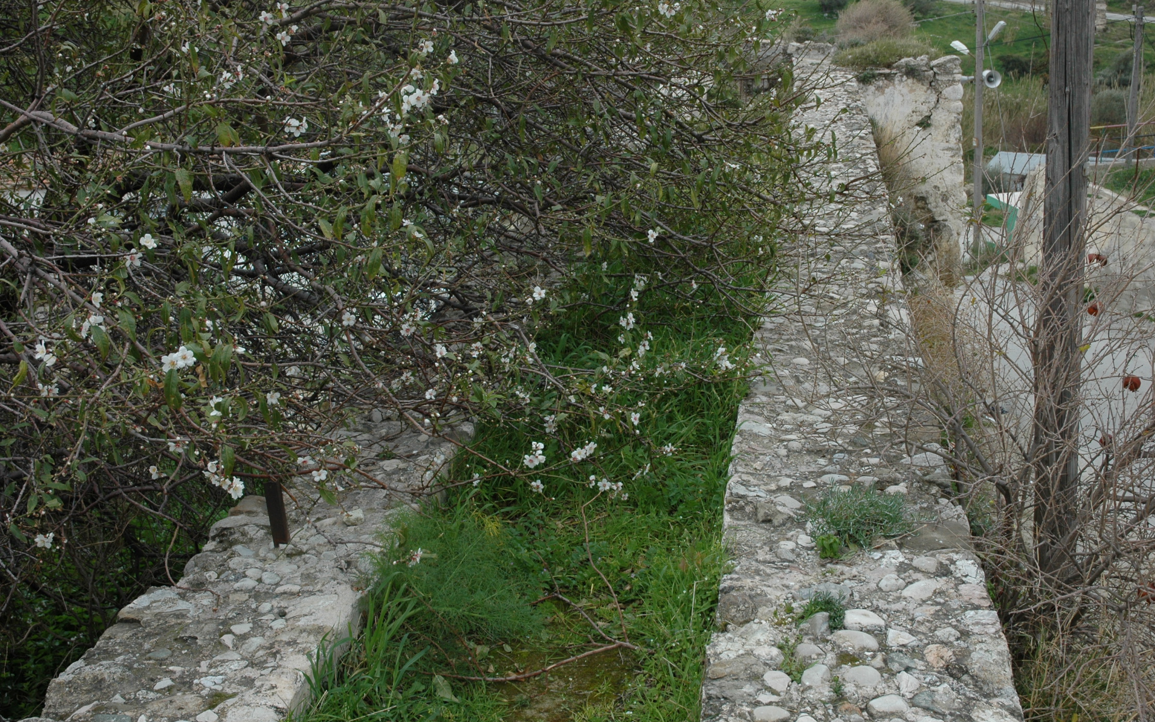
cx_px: 580
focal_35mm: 42
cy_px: 349
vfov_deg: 30.9
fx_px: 1307
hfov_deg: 47.7
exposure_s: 1/200
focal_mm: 27
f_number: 7.1
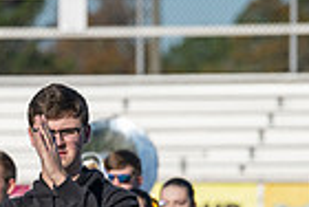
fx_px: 7113
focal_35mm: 827
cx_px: -216
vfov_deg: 1.7
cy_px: 232
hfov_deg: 2.5
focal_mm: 200
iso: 160
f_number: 5
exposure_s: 1/2000
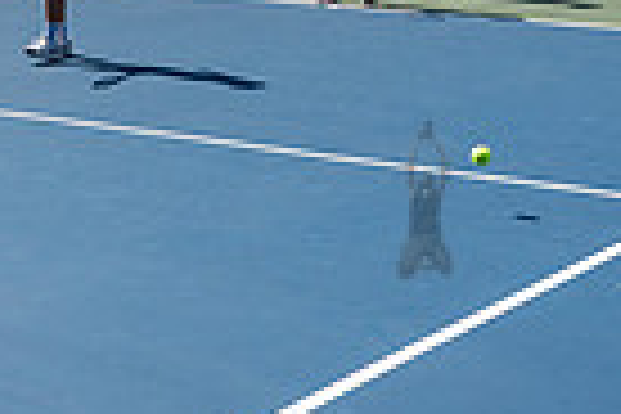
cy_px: -20
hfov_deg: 16.8
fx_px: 2001
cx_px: -158
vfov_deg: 11.7
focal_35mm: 116
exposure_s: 1/1600
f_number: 4.5
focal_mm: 27
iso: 200
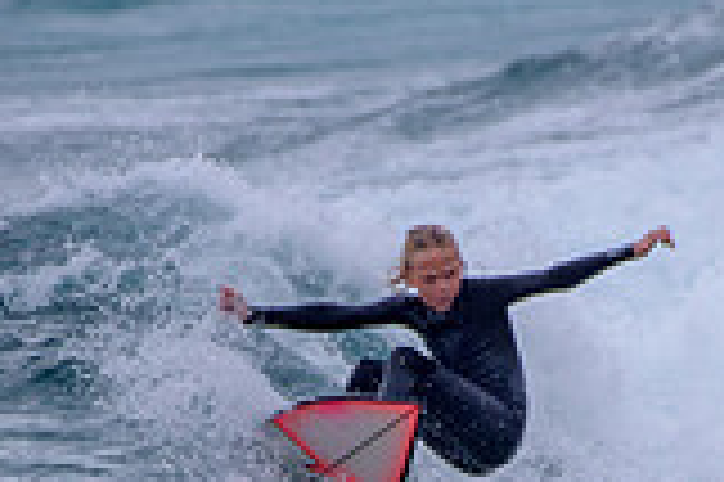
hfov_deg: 0.9
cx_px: 393
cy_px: 583
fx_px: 44359
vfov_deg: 0.6
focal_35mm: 2208
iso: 180
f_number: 5.6
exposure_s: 1/2000
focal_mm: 500
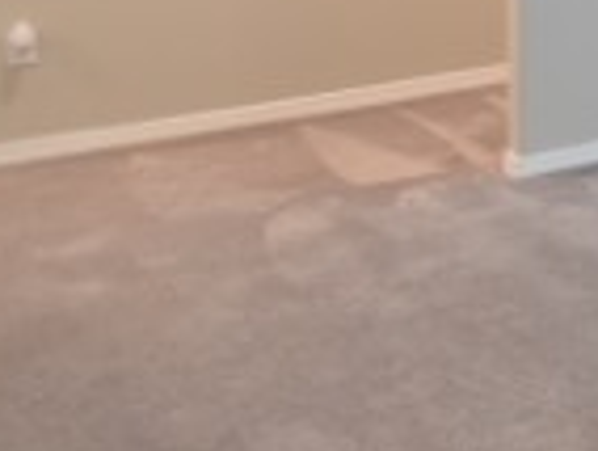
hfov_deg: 15.7
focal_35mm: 73
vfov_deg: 18.3
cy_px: -198
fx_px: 1263
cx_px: 1390
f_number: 3.5
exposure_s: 1/45
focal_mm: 10
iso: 800
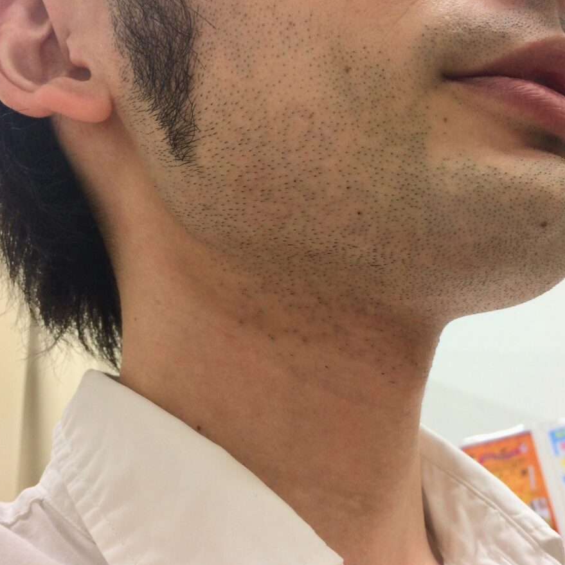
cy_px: 286
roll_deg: +10.3
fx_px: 646
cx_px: 345
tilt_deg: +21.9
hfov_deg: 46.9
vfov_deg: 47.2
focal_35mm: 35
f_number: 2.2
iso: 40
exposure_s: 1/60
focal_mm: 4.15
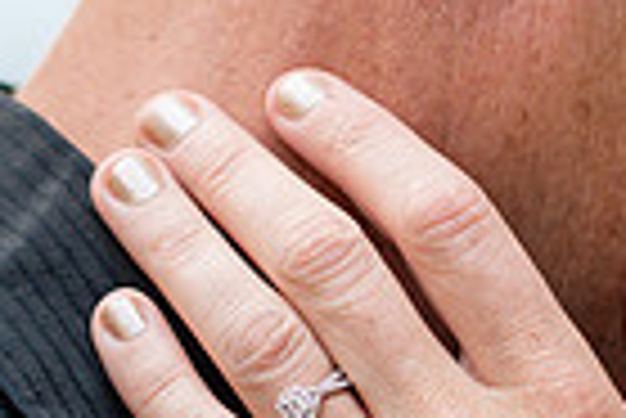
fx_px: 6179
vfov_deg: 3.9
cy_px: 384
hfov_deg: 5.8
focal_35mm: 355
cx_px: 432
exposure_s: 1/1600
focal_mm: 85
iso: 800
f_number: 3.2
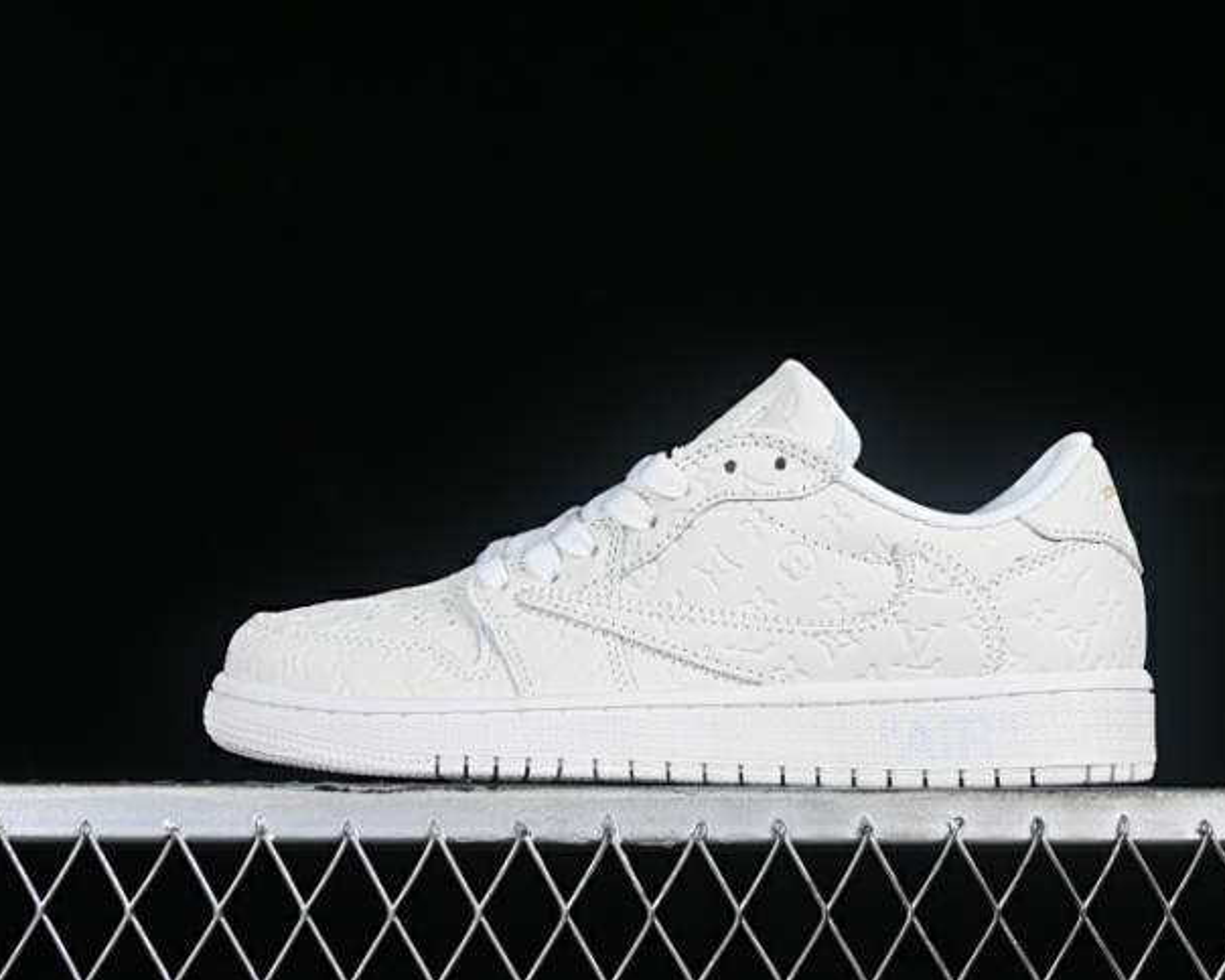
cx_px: 698
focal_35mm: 85
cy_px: 491
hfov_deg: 22.5
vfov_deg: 18.1
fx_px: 3081
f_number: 8
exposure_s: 1/100
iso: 160
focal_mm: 50
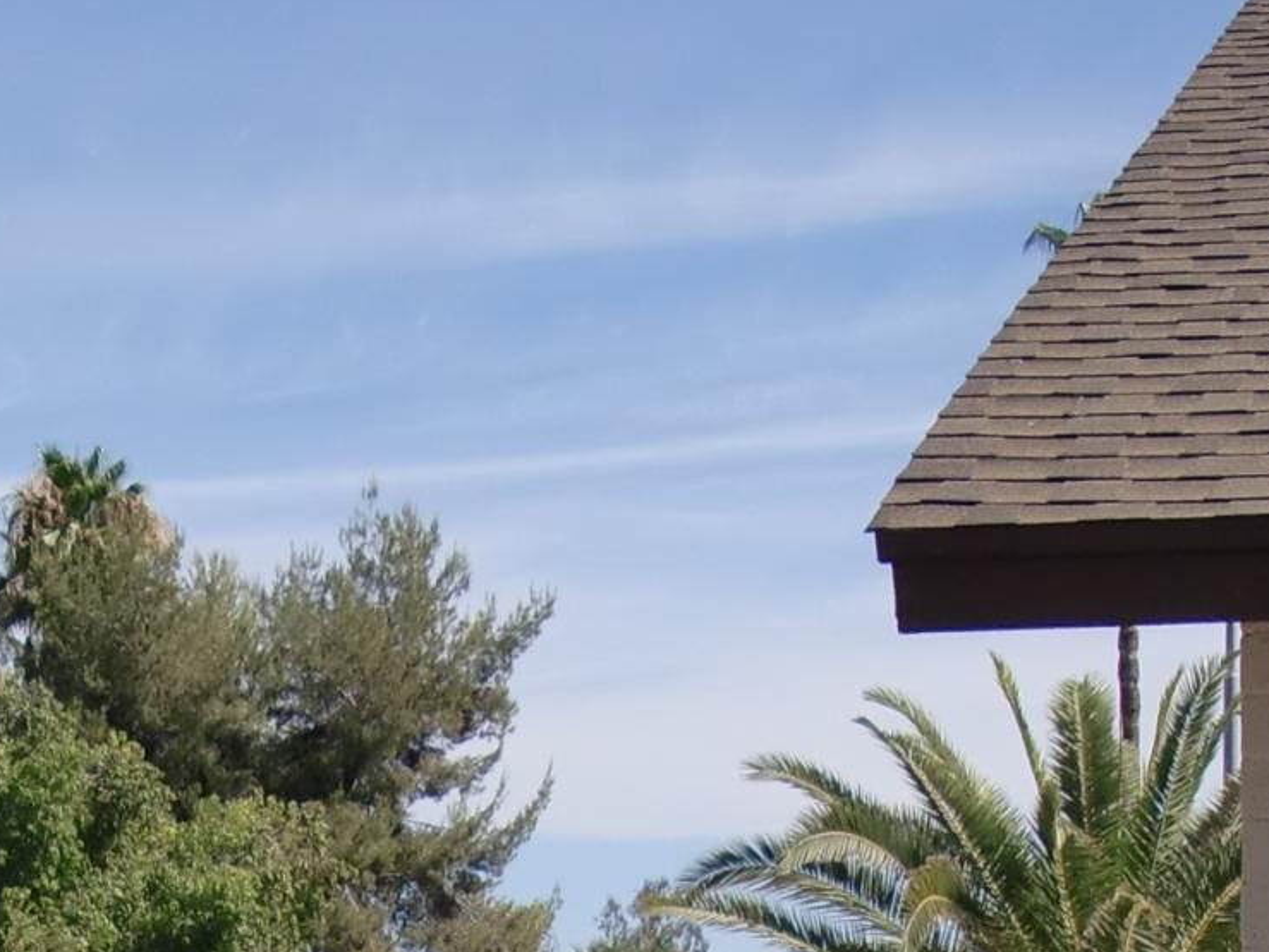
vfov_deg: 10.9
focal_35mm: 130
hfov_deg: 15.1
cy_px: 1493
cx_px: 288
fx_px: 4765
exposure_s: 1/200
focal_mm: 6.3
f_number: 7.9
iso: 64
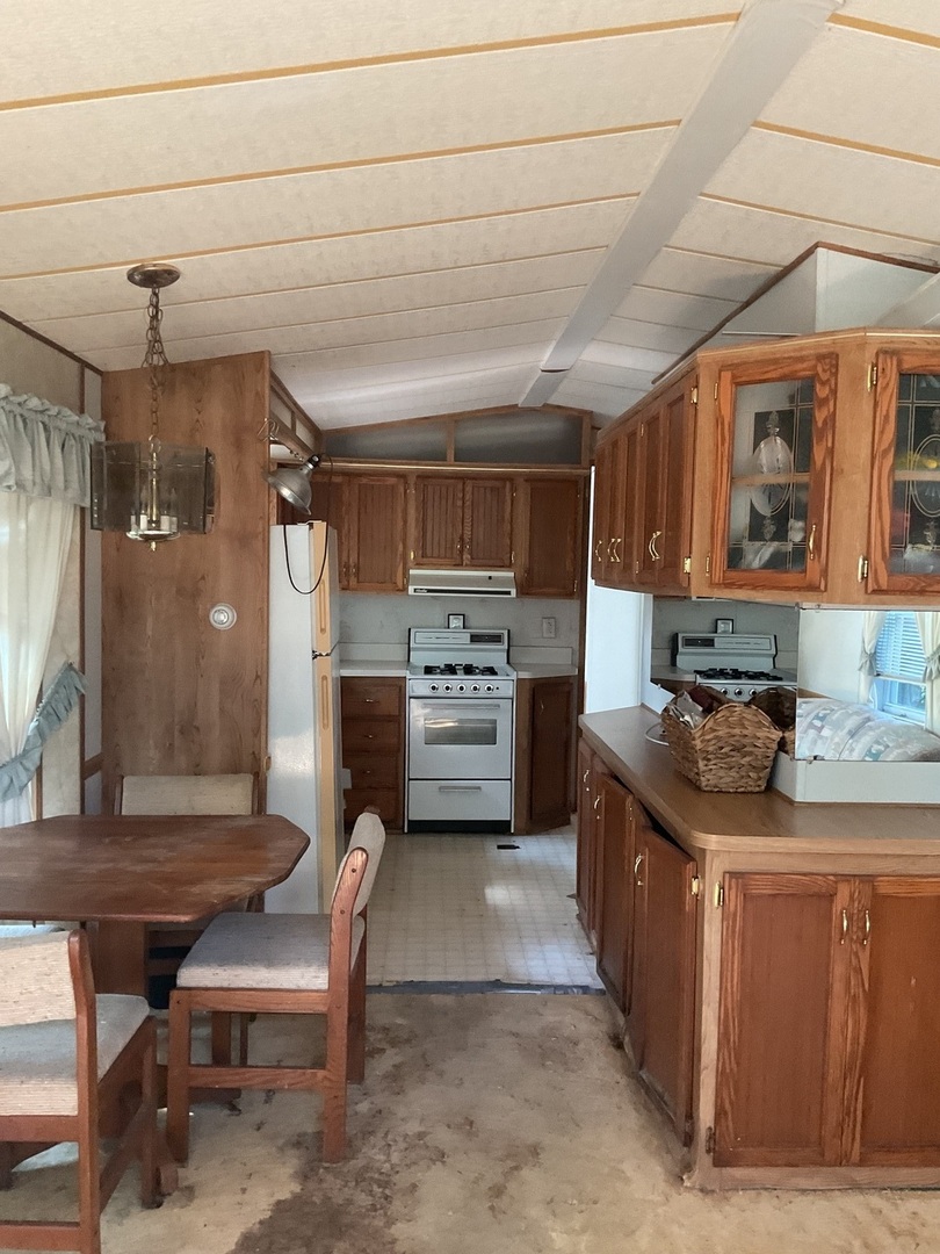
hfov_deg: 48.2
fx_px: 1050
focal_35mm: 29
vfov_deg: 61.7
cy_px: 627
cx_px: 470
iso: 200
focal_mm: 3
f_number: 1.8
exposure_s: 1/60
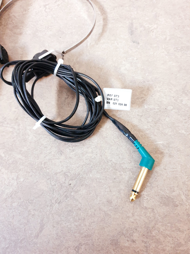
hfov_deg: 53.1
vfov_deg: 67.3
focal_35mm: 26
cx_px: 95
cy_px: 127
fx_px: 190
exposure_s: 1/33
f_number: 1.5
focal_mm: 4.3
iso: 320
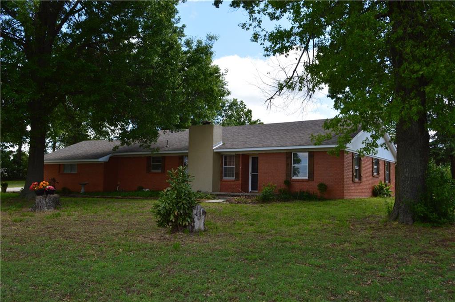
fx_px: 454
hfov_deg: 53.2
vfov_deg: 36.8
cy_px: 151
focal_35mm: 36
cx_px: 228
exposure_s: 1/320
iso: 400
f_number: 10
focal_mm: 24
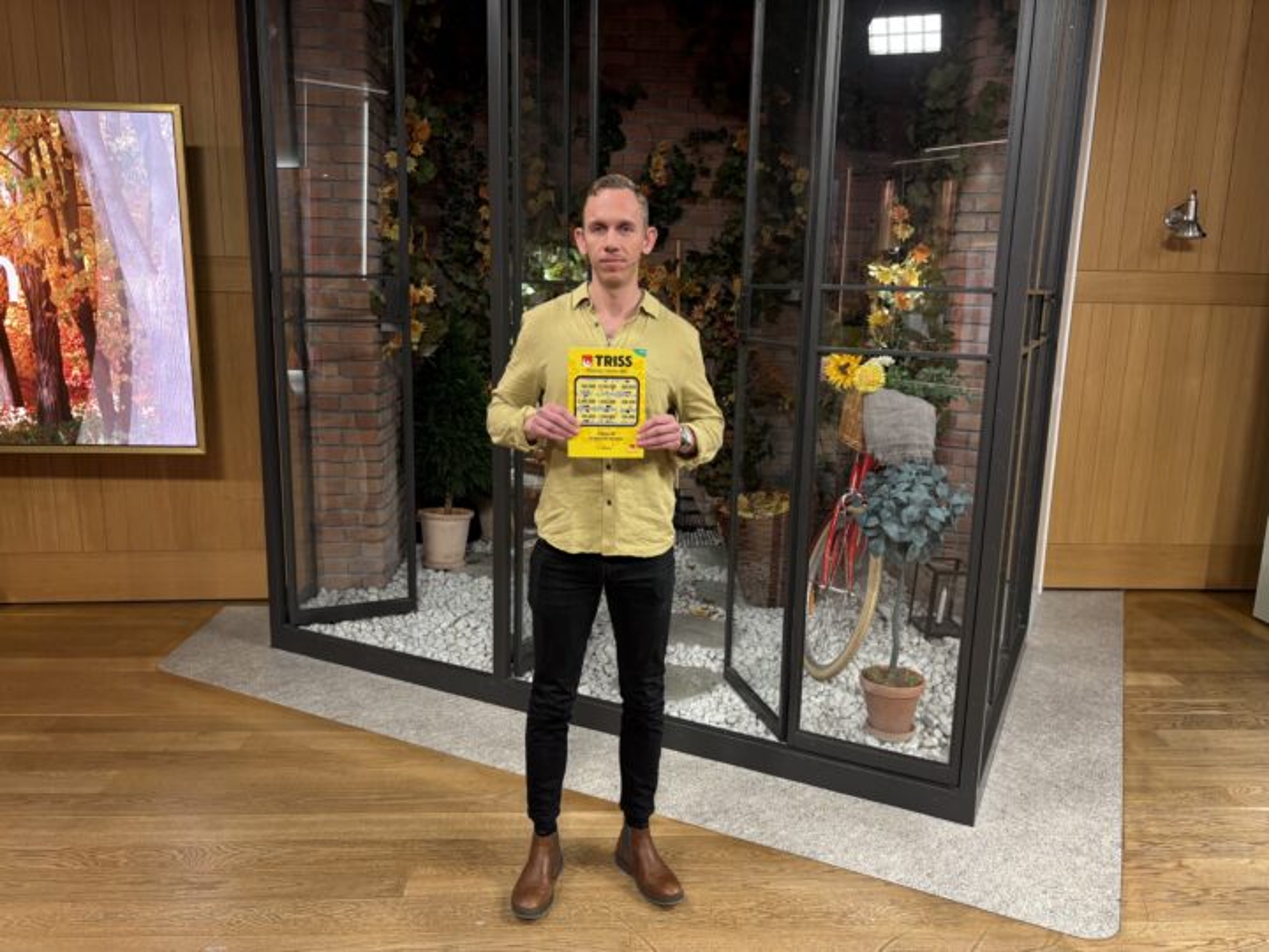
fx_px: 953
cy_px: 476
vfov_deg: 53.1
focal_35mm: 26
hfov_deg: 67.3
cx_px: 634
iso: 125
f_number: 1.6
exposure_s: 1/60
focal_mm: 5.96
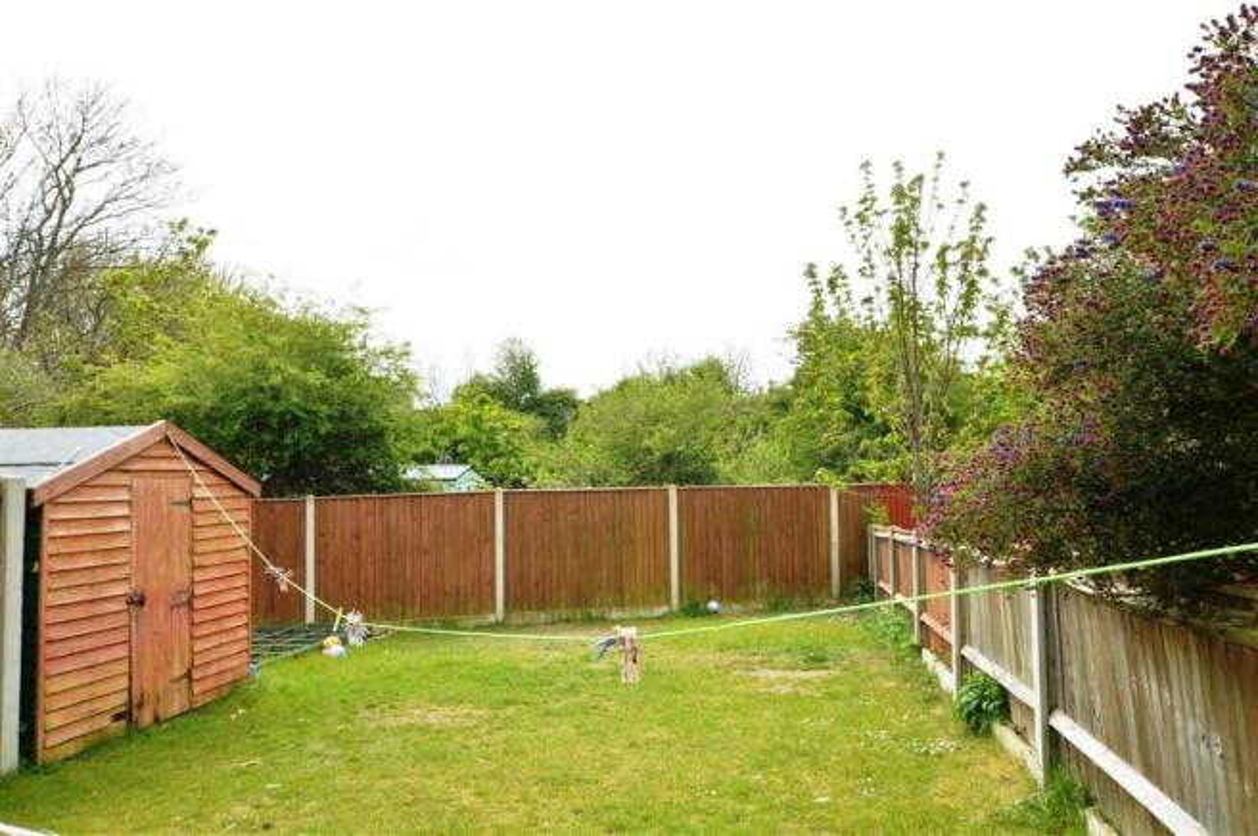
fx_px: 1047
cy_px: 418
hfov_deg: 62.0
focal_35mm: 30
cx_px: 629
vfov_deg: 43.5
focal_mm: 20
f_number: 9
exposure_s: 1/250
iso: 400
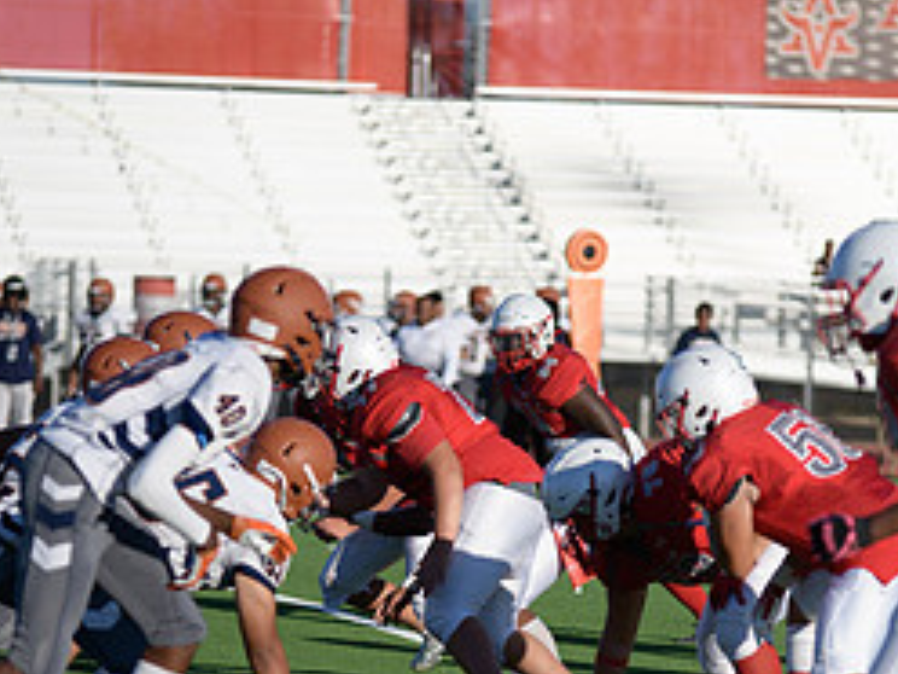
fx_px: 6330
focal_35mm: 244
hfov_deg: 8.1
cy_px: 536
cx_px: 456
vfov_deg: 6.1
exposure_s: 1/5000
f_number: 2.8
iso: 180
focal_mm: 140
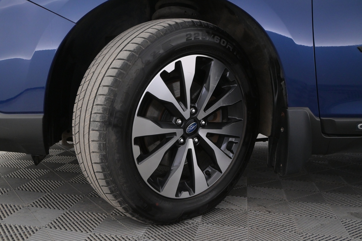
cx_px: 181
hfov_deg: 53.1
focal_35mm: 36
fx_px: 362
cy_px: 120
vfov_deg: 36.9
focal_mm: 24
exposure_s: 1/80
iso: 2500
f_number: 5.6
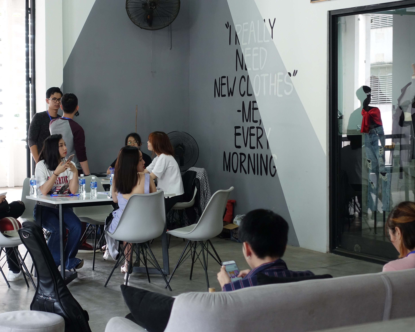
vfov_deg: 19.4
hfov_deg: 24.1
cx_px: 167
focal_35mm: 79
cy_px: 166
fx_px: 970
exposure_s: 1/80
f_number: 2.8
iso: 500
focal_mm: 25.7
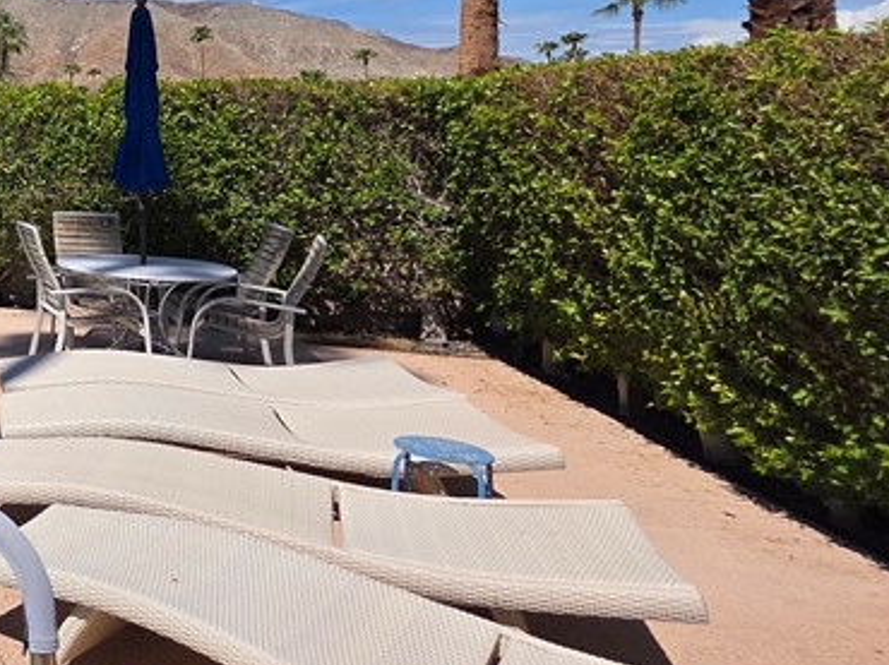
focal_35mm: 36
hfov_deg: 34.2
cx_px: -298
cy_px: 125
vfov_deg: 38.0
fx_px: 924
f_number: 1.9
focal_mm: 2.2
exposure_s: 1/4313
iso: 40
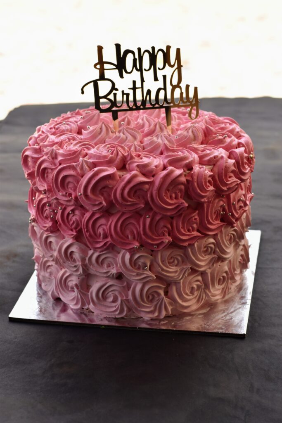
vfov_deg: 27.0
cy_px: 212
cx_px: 141
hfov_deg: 18.2
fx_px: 881
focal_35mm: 75
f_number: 6.3
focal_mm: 50
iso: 100
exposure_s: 1/160
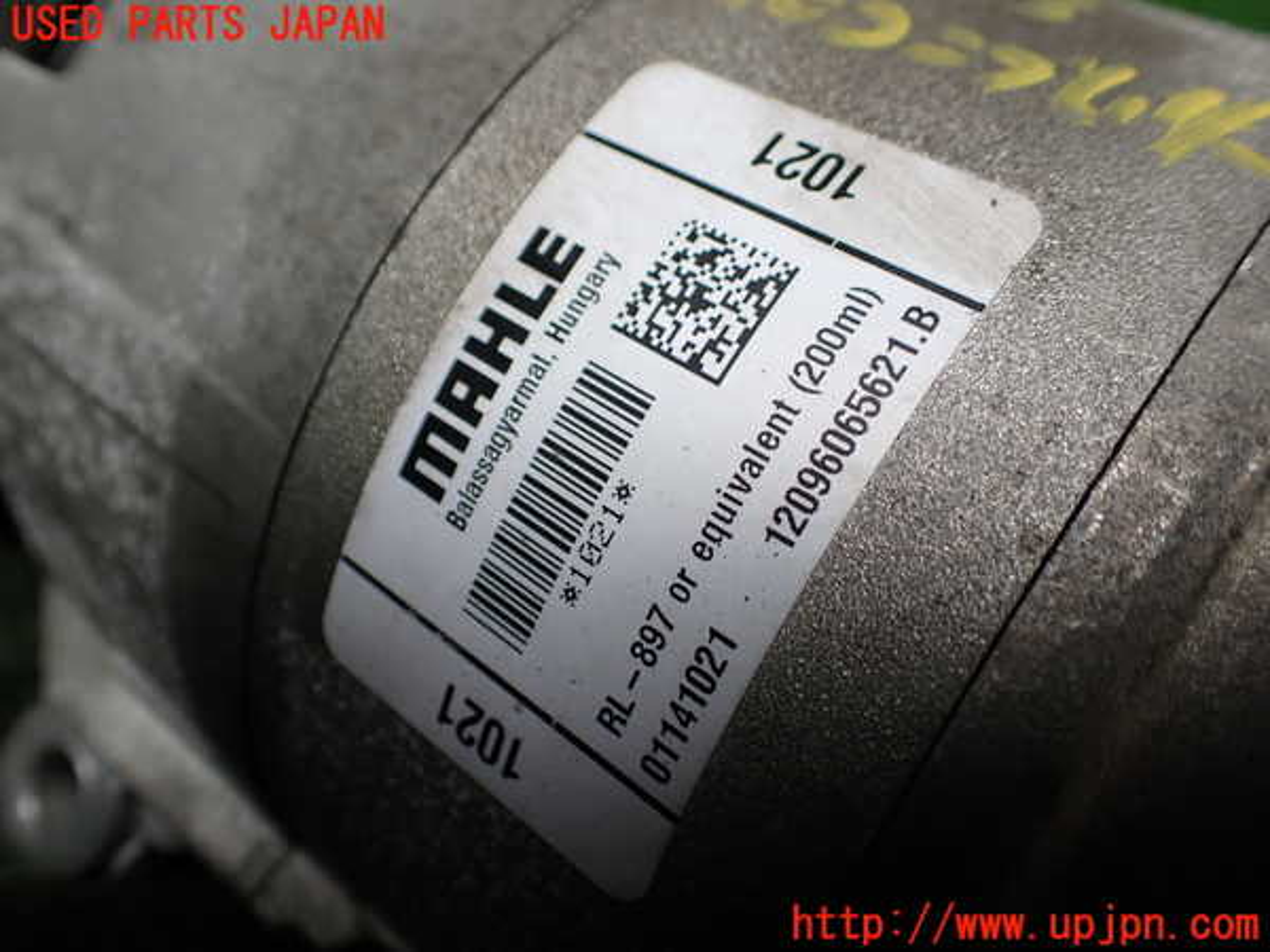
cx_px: 635
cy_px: 476
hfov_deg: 60.0
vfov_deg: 46.8
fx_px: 1101
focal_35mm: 30
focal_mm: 5.4
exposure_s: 1/160
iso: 100
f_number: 2.3
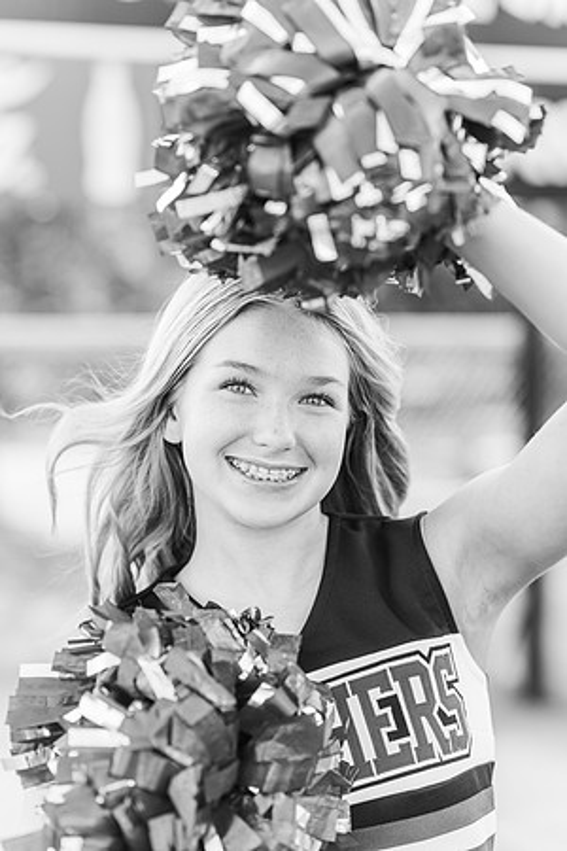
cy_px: 426
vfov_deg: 23.9
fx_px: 2008
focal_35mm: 85
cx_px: 284
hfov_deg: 16.1
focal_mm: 85
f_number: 2.8
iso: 200
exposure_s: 1/500
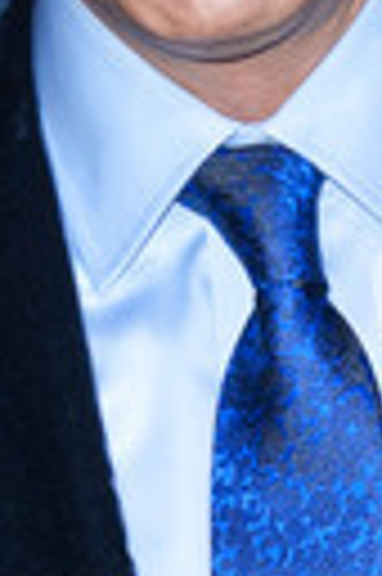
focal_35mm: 141
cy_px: 68
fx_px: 2250
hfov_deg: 9.7
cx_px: 195
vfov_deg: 14.4
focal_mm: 45
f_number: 5.6
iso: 500
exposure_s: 1/320
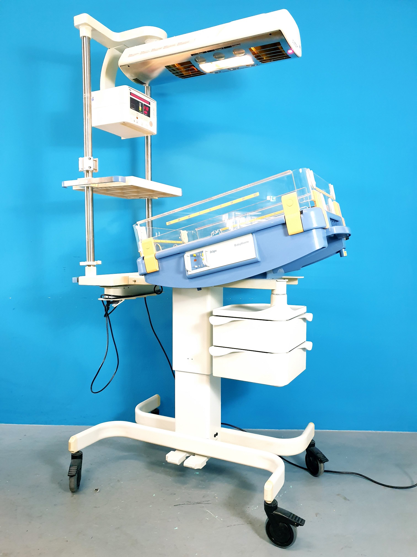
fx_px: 418
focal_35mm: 26
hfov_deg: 53.1
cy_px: 278
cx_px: 208
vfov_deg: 67.3
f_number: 1.5
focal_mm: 4.3
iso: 200
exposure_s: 1/50
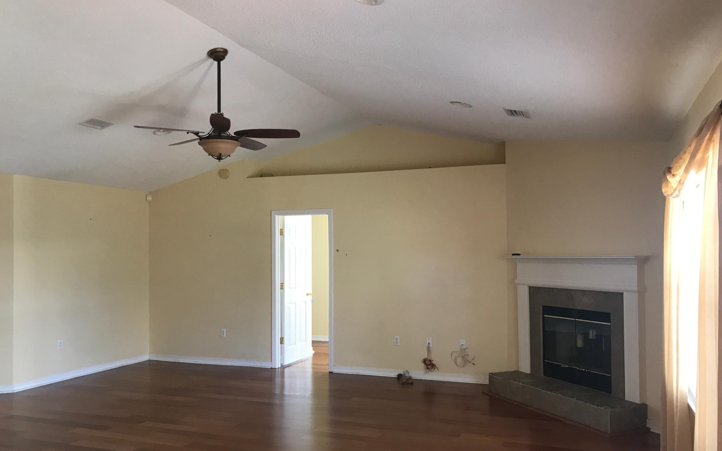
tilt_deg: +0.7
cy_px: 256
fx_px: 590
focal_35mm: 30
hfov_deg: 62.9
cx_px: 363
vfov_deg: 41.7
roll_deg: -0.1
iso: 40
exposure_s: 1/17
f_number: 1.8
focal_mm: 3.99
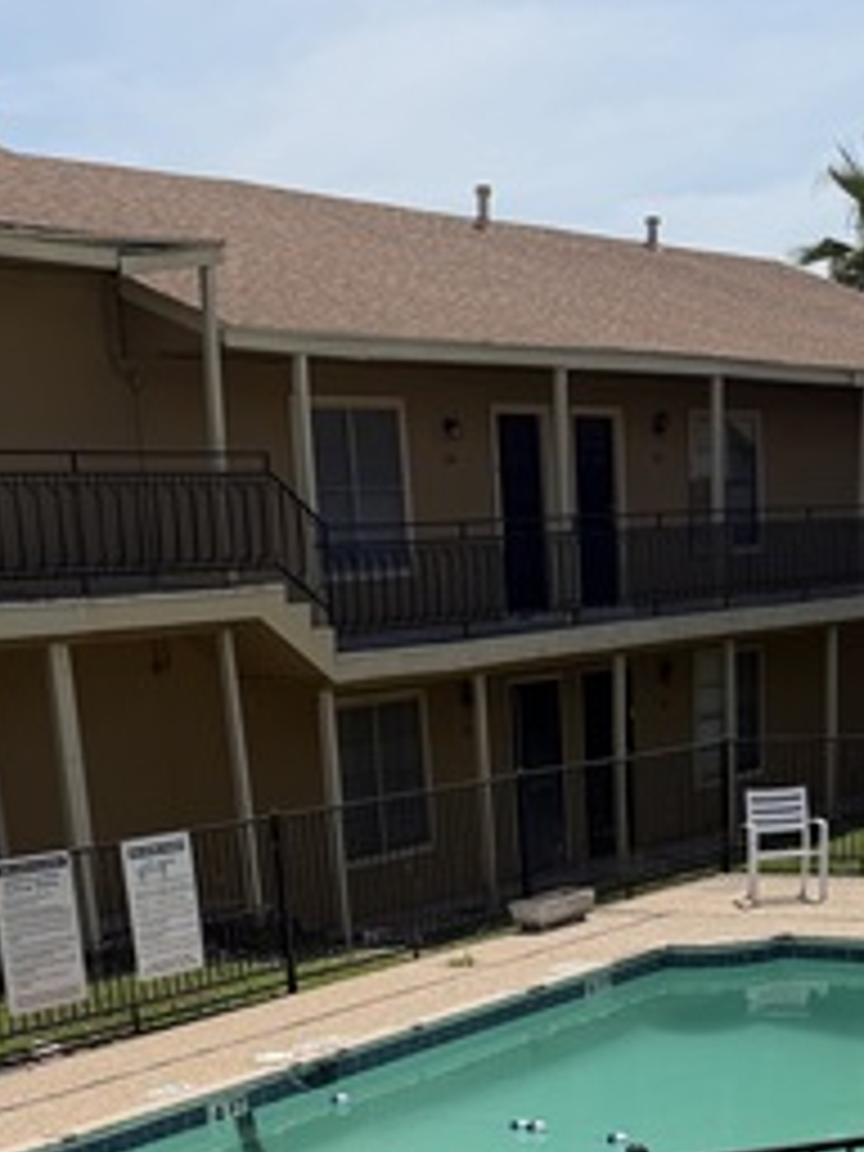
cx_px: 522
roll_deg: +3.3
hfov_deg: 24.4
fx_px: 1997
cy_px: 1264
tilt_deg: -19.2
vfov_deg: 29.1
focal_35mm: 60
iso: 80
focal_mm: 6.76
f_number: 1.78
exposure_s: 1/8130
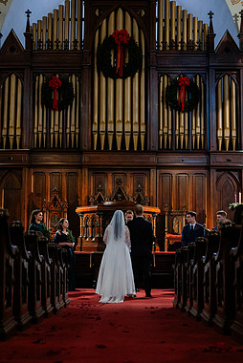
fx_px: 616
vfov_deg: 32.9
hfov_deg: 22.3
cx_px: 109
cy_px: 180
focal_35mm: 61
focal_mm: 40
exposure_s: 1/200
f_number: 2.8
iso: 3200
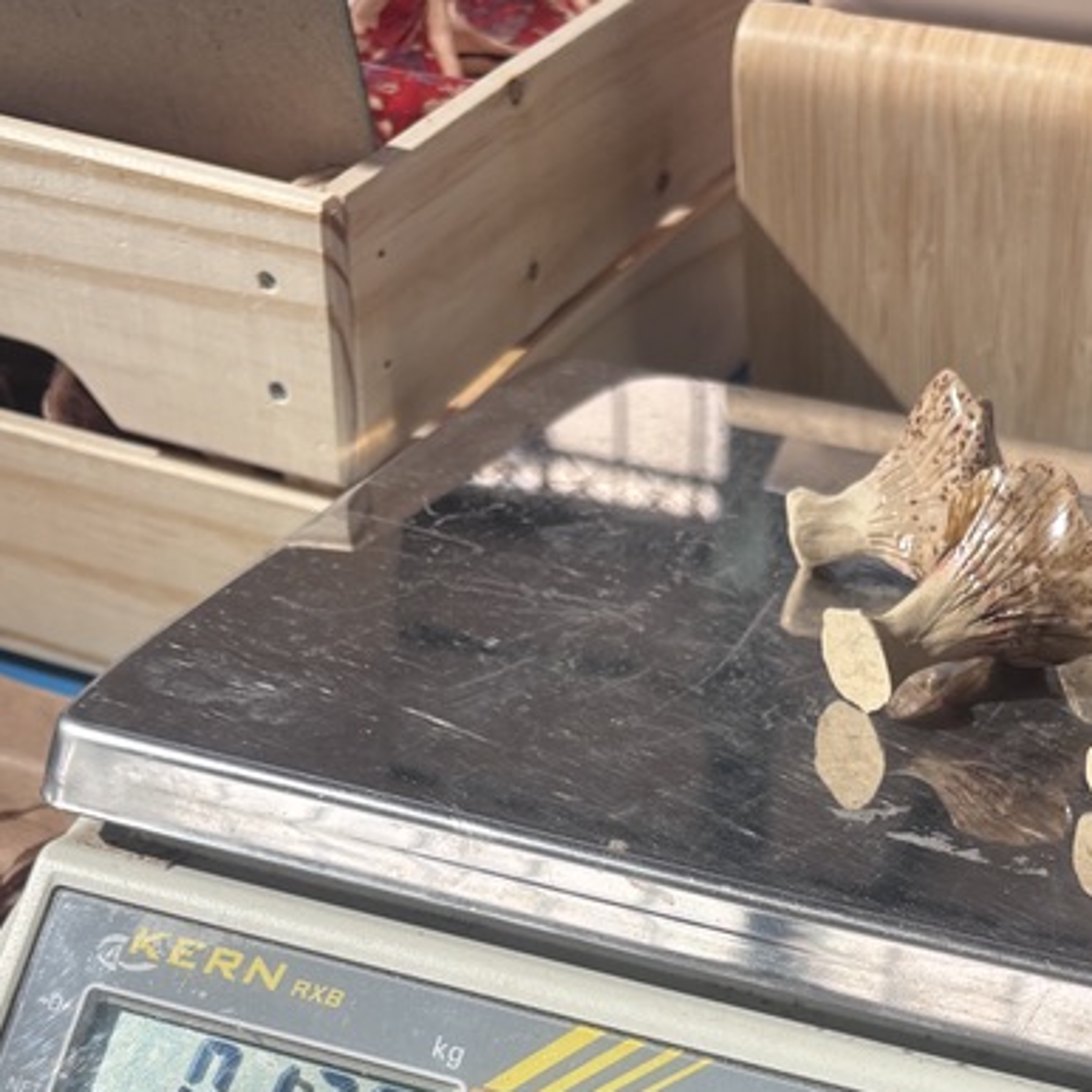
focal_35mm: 61
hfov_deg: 27.8
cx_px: 809
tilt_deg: -42.2
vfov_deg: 26.2
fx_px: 2177
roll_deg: -1.2
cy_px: 1171
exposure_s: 1/341
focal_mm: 5.96
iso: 50
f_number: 1.6
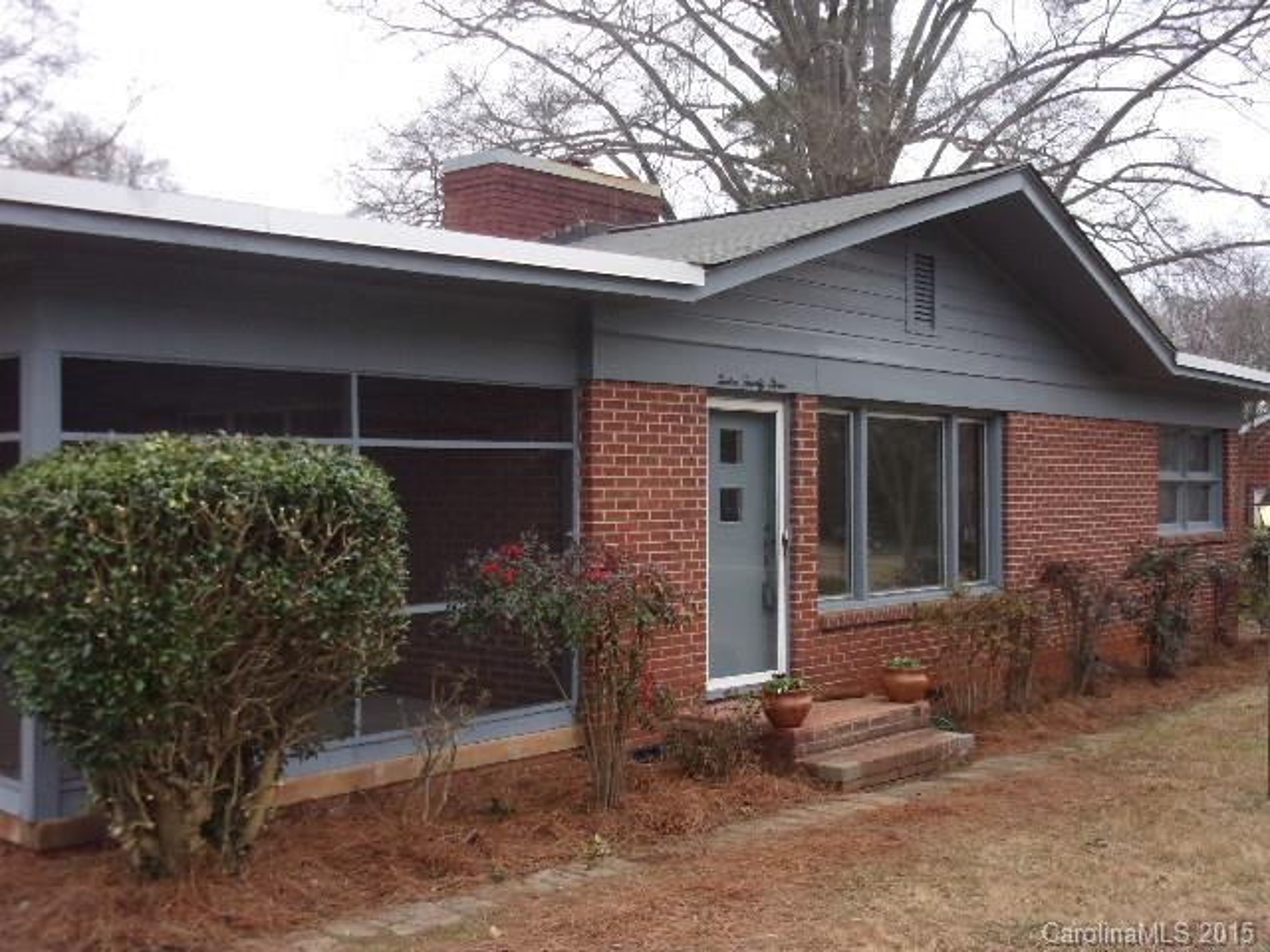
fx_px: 1578
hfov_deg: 43.9
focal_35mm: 43
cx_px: 635
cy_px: 476
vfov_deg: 33.6
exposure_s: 1/110
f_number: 4.7
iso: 200
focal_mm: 7.8
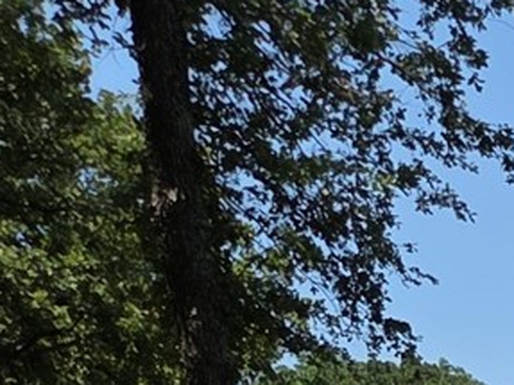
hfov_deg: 9.5
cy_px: 1137
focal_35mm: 164
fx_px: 2434
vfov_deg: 7.9
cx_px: 1538
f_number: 1.8
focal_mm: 5.4
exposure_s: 1/3977
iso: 80
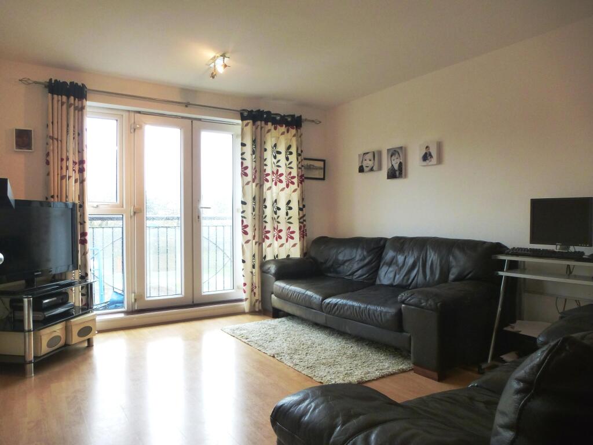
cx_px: 296
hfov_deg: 71.6
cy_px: 222
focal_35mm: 24
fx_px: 411
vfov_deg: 56.8
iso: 400
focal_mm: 4.3
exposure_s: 1/40
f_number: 3.3
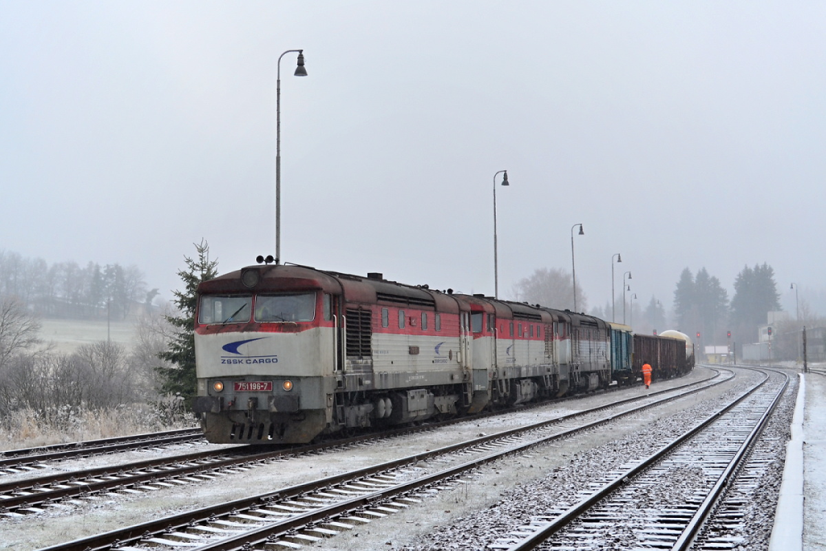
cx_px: 413
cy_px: 276
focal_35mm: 57
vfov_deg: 23.8
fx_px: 1308
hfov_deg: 35.1
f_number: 5.6
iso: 400
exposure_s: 1/350
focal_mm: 38
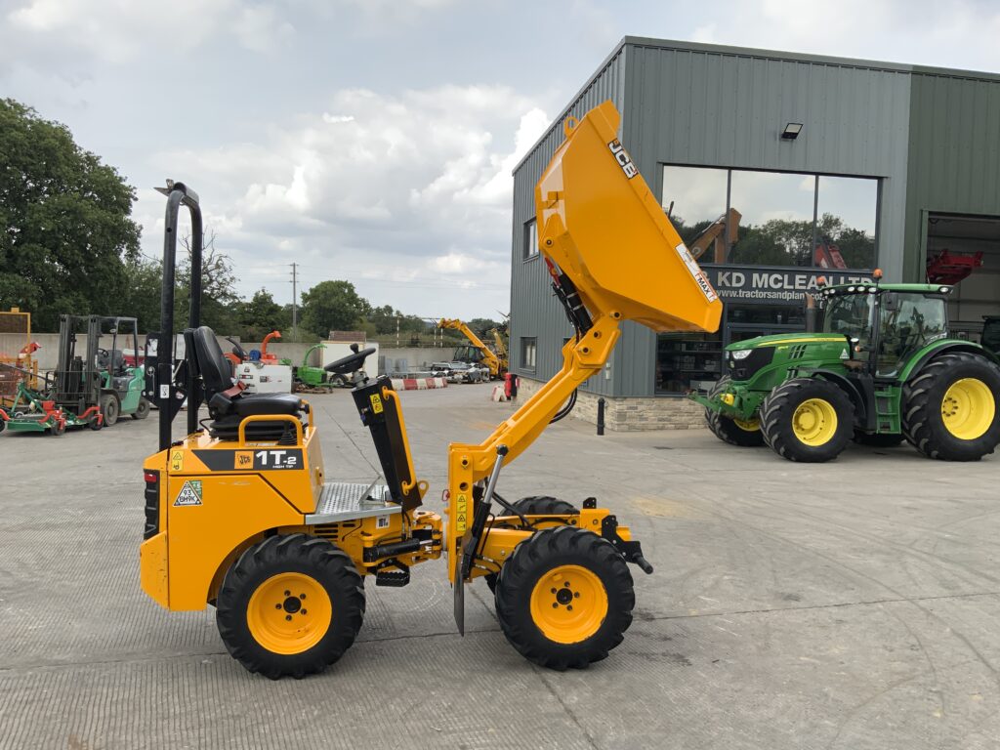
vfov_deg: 48.2
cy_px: 375
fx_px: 838
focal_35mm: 29
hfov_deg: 61.7
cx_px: 500
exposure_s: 1/478
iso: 16
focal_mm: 3
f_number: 1.8
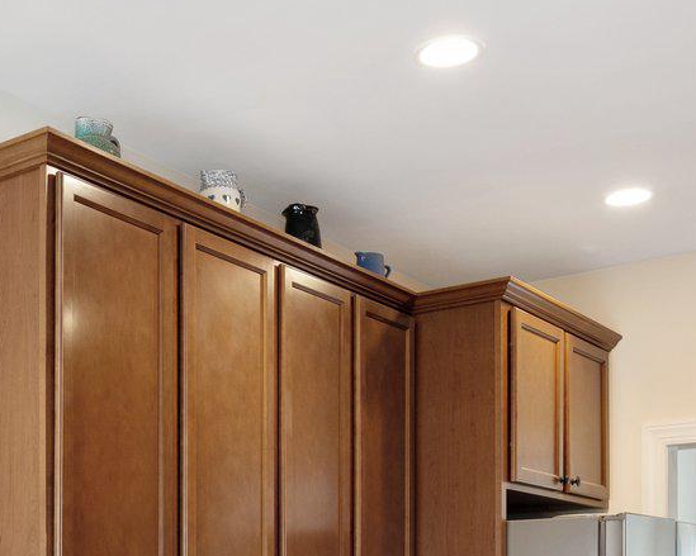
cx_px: 84
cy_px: 649
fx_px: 1153
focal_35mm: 56
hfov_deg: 32.1
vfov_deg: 24.8
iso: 400
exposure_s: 1/2.5
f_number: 8
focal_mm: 16
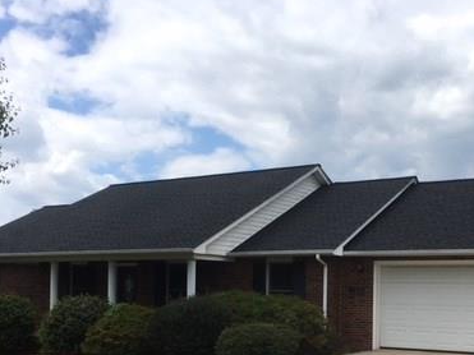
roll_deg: -1.4
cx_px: 284
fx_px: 684
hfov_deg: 38.1
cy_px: 295
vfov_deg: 28.3
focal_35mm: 50
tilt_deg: +2.3
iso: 25
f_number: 2.2
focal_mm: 4.15
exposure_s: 1/2137
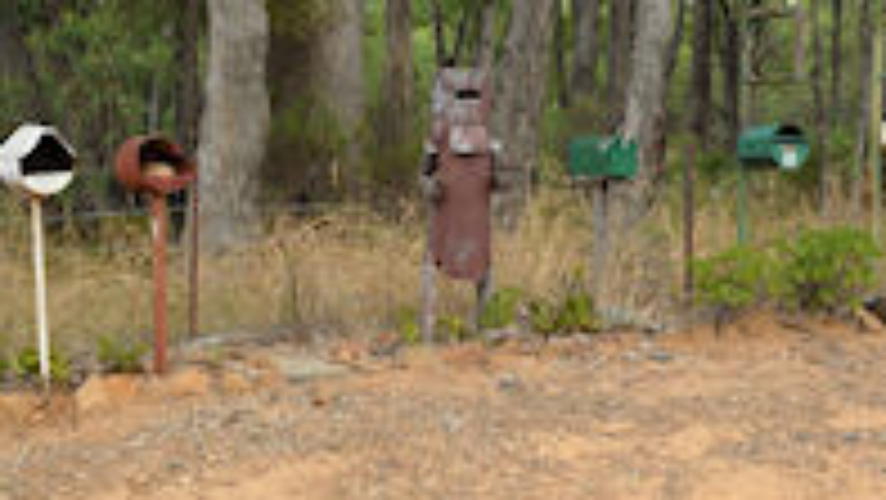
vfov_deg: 14.2
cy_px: 230
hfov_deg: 25.0
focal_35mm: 85
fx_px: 1998
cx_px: 517
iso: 80
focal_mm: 7.8
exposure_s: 1/90
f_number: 4.5
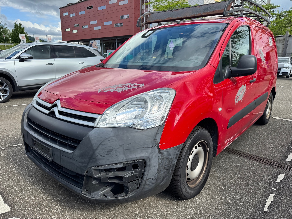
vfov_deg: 56.8
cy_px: 110
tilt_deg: -13.8
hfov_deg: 71.6
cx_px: 146
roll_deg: -0.2
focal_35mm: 24
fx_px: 202
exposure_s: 1/1980
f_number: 1.78
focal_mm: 6.76
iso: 80
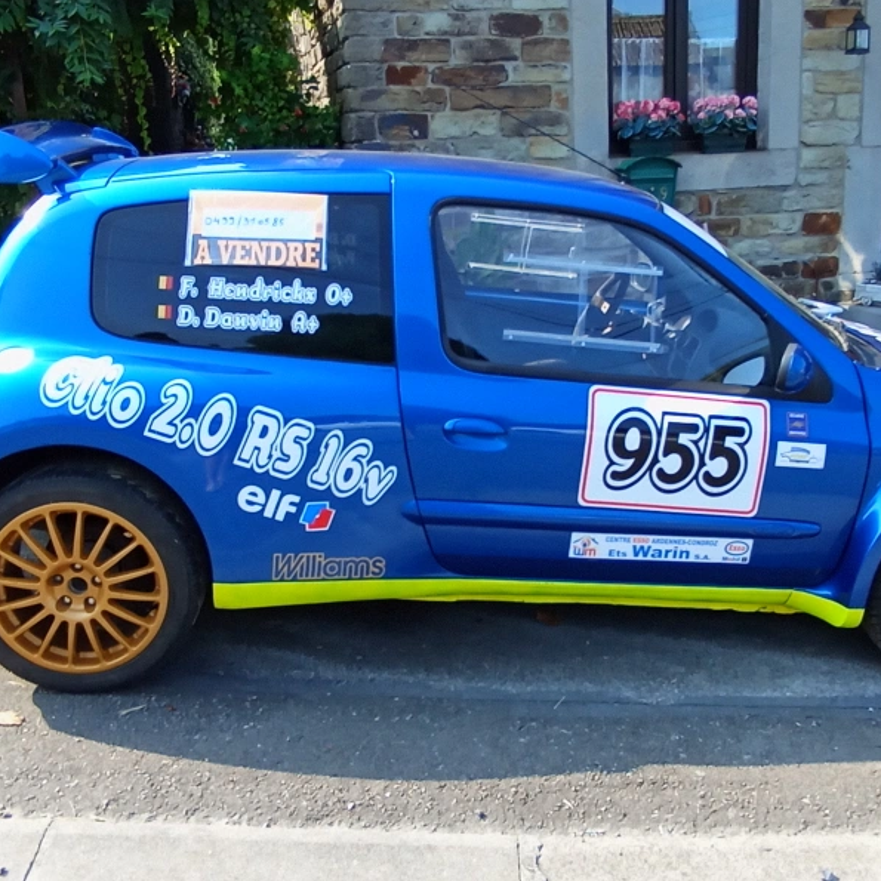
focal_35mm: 19
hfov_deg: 77.0
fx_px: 547
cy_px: 438
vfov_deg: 77.7
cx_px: 520
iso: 50
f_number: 2.2
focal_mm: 1.65
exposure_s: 1/309
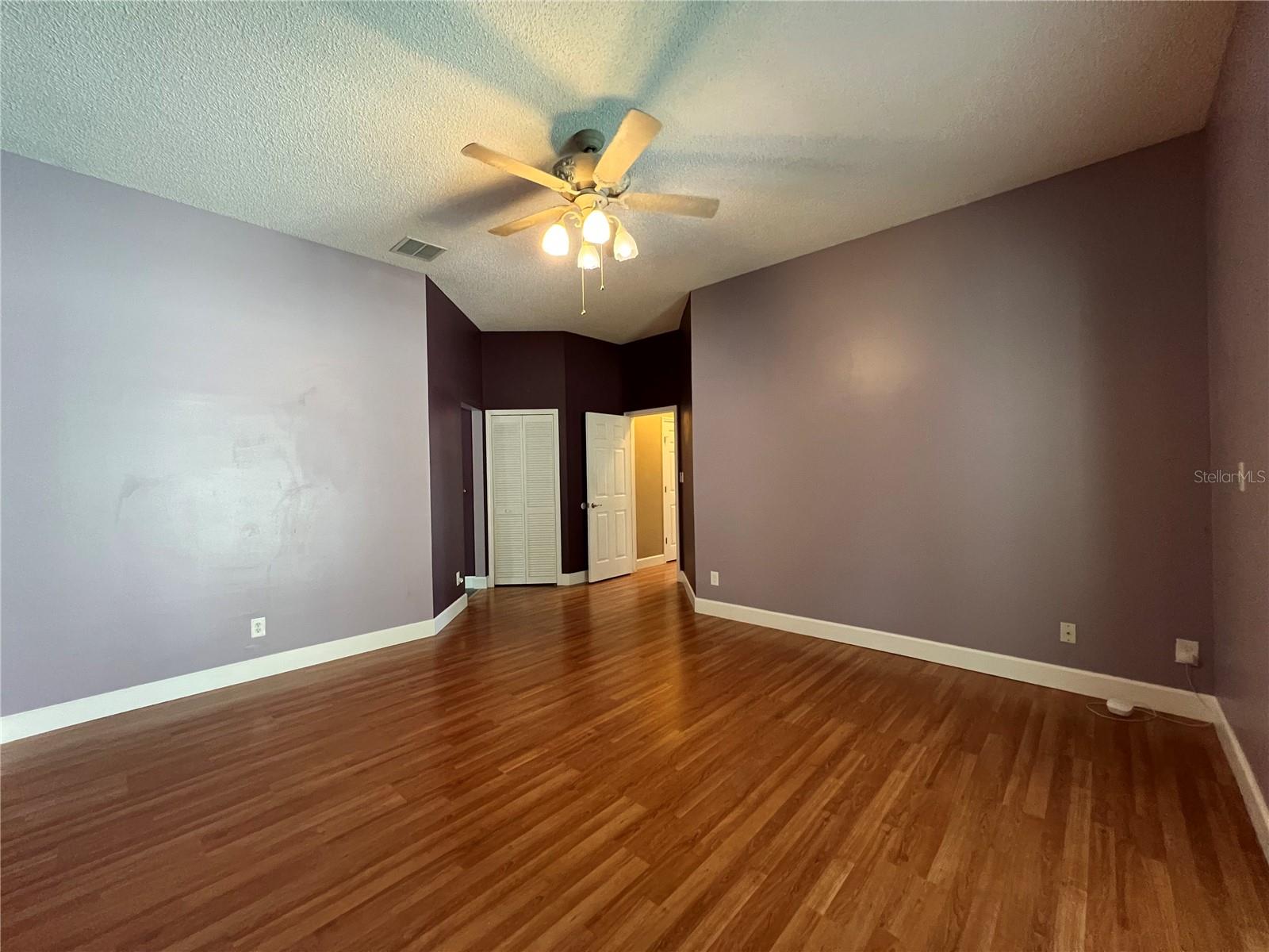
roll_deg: +0.5
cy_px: 476
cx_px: 634
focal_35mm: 13
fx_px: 477
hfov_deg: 106.2
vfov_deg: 89.9
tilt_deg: -0.9
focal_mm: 1.57
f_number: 1.8
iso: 640
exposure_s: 1/60
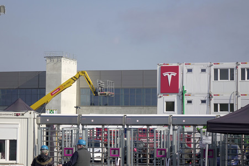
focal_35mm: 135
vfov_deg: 10.1
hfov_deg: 15.2
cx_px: 124
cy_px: 83
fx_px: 933
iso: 100
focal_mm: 49.44
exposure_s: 1/125
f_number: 5
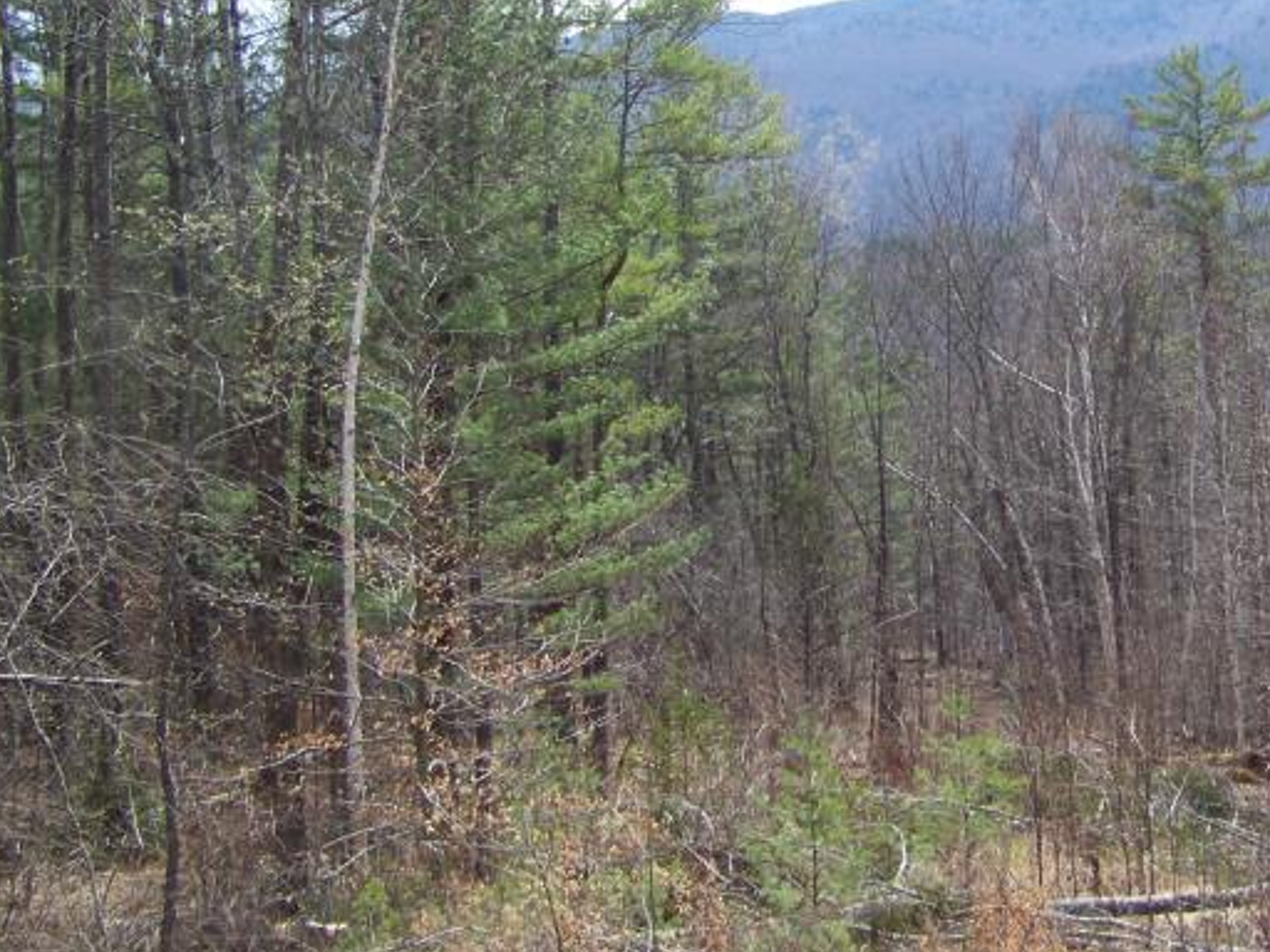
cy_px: 253
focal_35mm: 72
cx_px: 1079
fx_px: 2642
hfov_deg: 26.4
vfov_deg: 20.3
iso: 69
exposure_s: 1/500
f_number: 2.8
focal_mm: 5.85
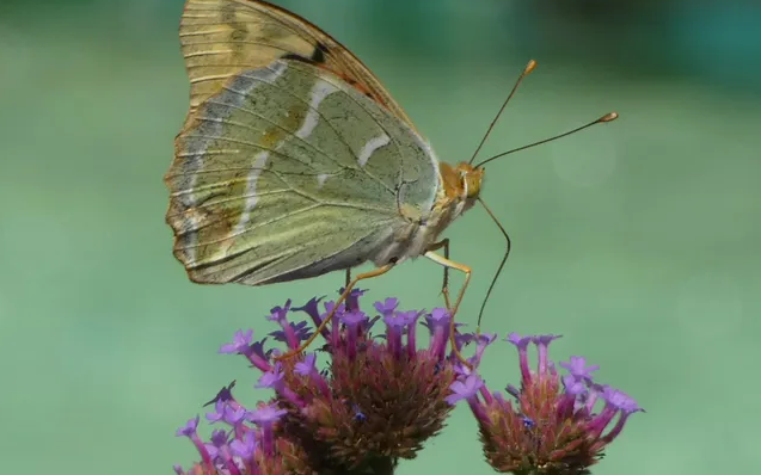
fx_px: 7735
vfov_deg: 3.5
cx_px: 380
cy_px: 232
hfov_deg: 5.6
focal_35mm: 373
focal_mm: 62.7
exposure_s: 1/250
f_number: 5.6
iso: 80
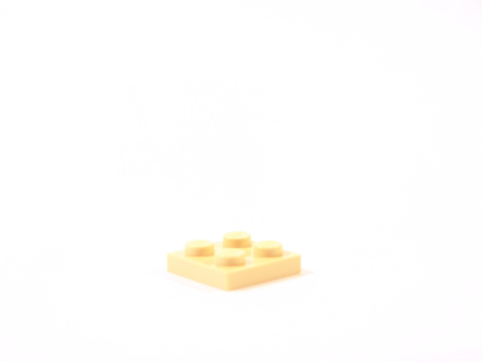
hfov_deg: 18.7
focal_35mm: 105
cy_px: 181
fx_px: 1462
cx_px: 241
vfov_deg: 14.1
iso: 100
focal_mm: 17.5
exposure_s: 1/15
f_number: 3.2
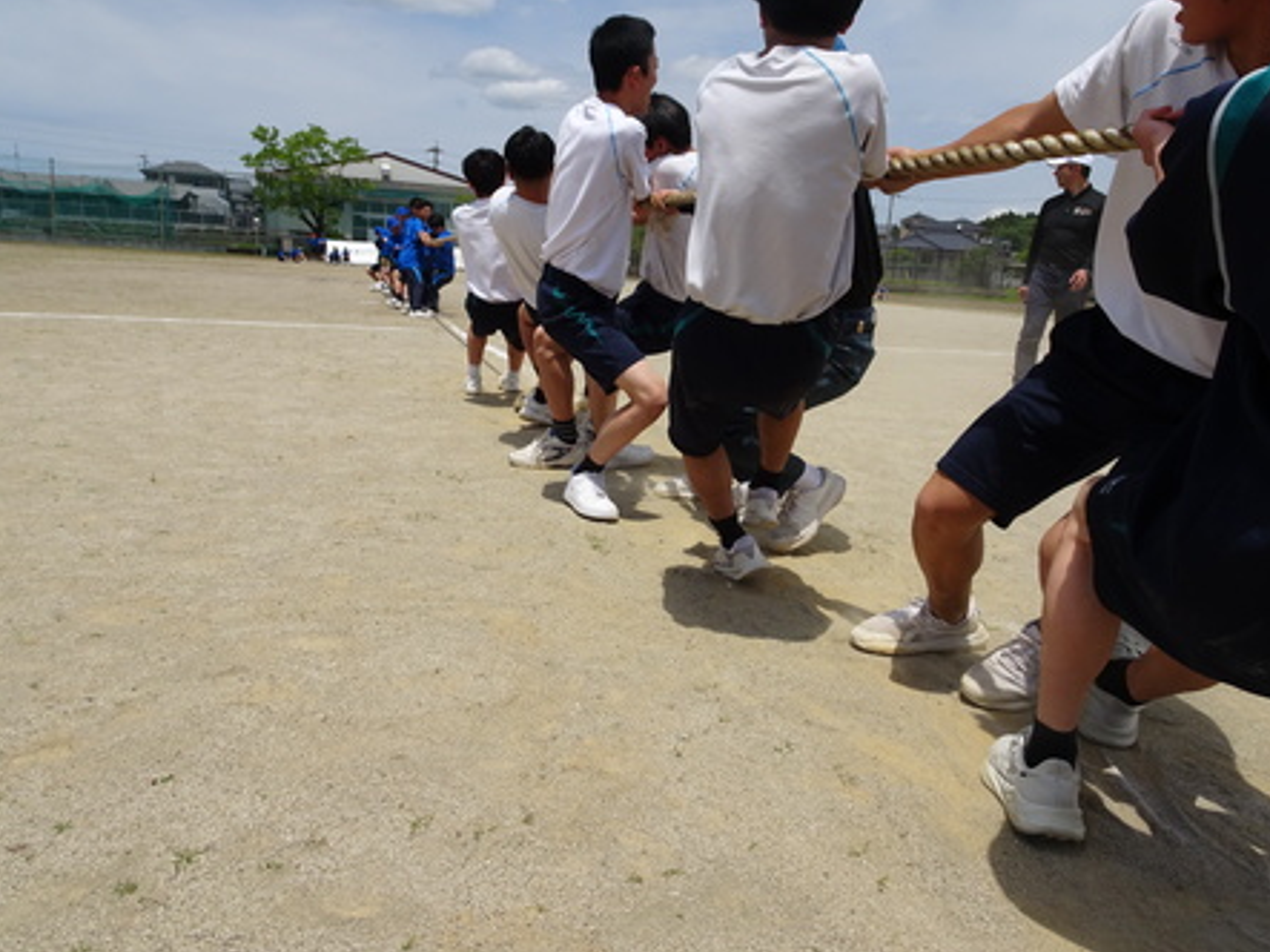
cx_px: 639
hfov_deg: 67.3
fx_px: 954
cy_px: 459
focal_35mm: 26
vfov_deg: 53.0
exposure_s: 1/1600
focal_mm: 4.1
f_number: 3.5
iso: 80
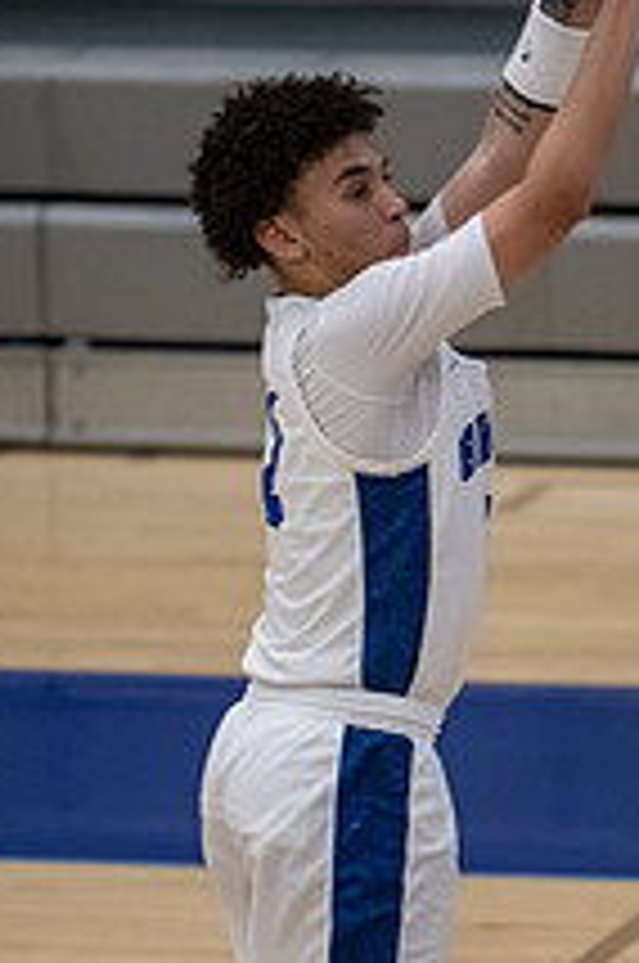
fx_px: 16880
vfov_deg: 3.3
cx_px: 392
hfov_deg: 2.2
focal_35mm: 632
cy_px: 684
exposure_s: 1/1000
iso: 3600
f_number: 2.8
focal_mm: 200
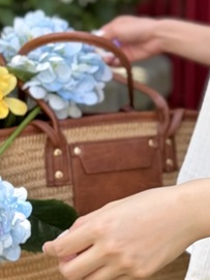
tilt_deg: -7.5
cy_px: 195
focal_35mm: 96
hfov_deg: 14.7
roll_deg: -1.4
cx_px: 272
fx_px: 777
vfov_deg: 20.4
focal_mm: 5.96
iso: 50
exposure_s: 1/381
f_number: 1.6
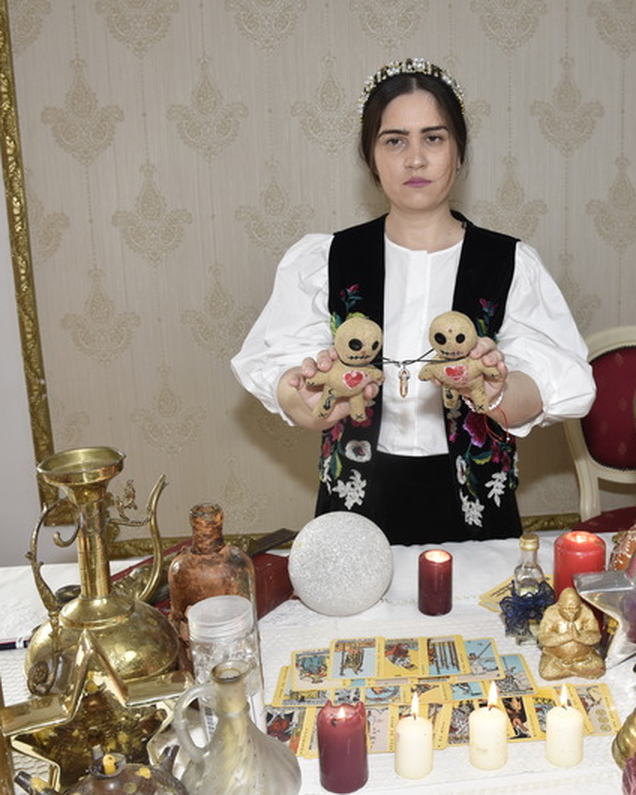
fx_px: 800
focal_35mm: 34
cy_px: 398
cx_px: 448
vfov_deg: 52.8
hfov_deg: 42.5
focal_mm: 16
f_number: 5.6
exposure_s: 1/60
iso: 400
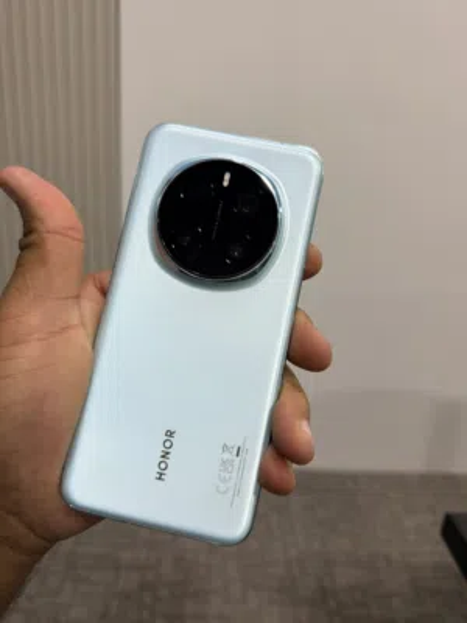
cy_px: 312
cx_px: 234
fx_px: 432
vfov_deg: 71.6
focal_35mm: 24
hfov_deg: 56.8
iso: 125
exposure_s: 1/100
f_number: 1.78
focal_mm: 6.76
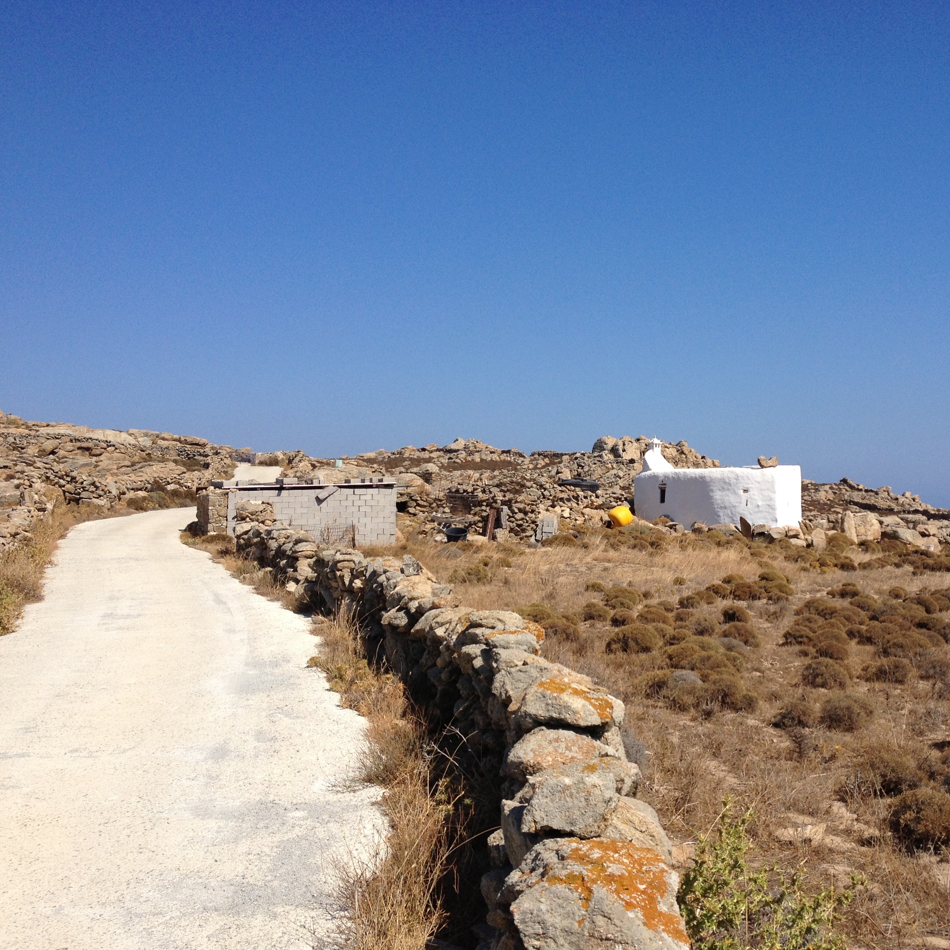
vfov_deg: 40.0
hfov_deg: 39.5
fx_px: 1304
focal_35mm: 42
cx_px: 644
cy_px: 474
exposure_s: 1/2907
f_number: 2.4
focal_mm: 4.28
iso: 50
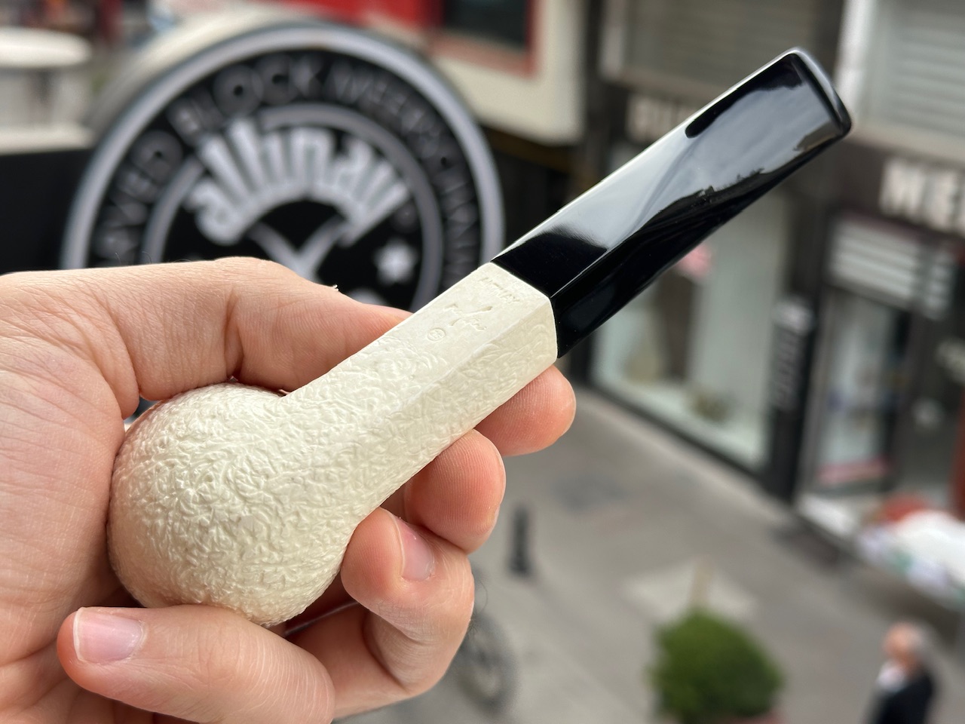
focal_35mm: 48
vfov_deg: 30.3
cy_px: 362
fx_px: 1338
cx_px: 482
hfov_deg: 39.7
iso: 64
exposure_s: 1/672
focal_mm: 6.86
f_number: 1.78
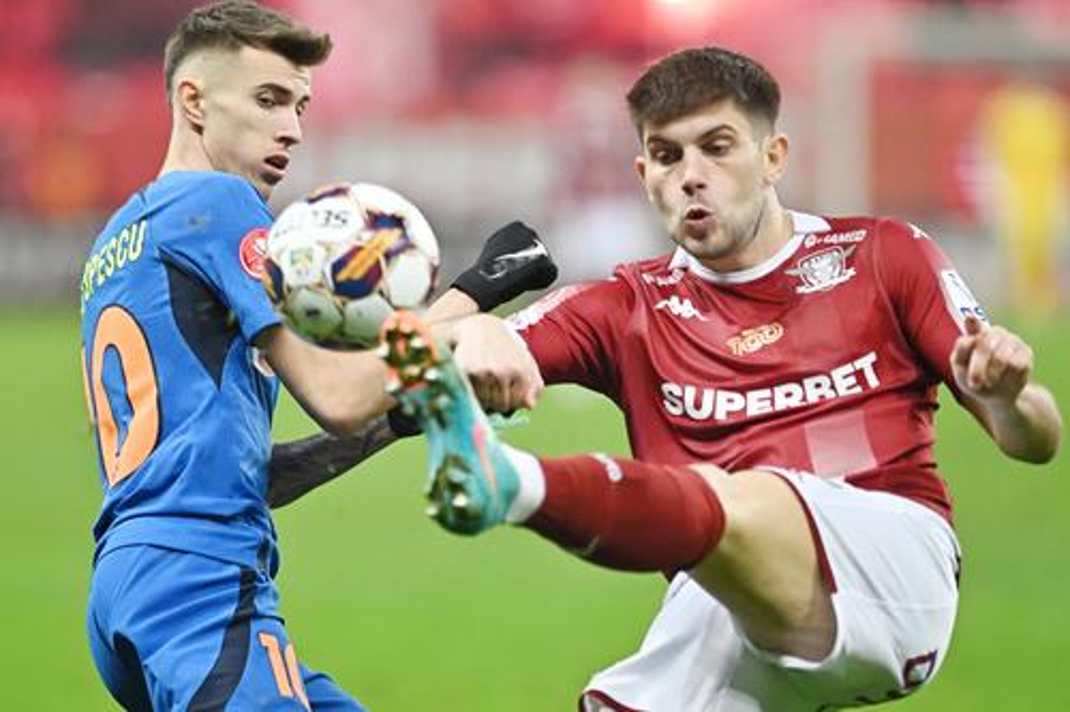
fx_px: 8913
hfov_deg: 6.9
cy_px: 356
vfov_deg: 4.6
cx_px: 535
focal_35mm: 300
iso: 3200
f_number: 2.8
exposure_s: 1/2500
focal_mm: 300
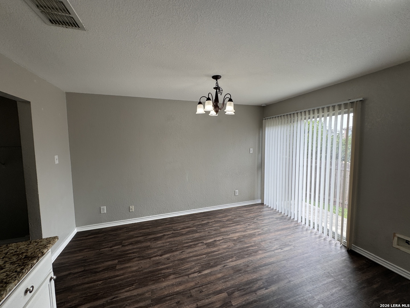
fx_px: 166
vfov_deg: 85.7
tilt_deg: -3.5
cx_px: 205
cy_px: 154
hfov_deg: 102.1
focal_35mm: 14
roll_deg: +1.9
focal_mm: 2.22
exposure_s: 1/180
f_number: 2.2
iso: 40
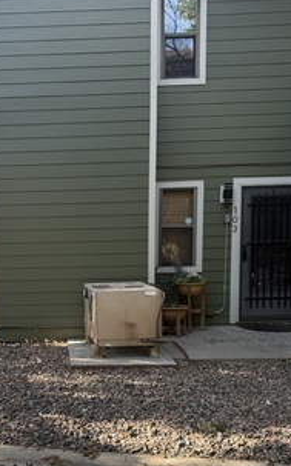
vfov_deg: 46.8
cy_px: 288
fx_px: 534
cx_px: 32
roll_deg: +1.2
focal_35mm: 42
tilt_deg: -5.0
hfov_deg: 29.3
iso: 100
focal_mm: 6.76
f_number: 1.78
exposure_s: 1/368
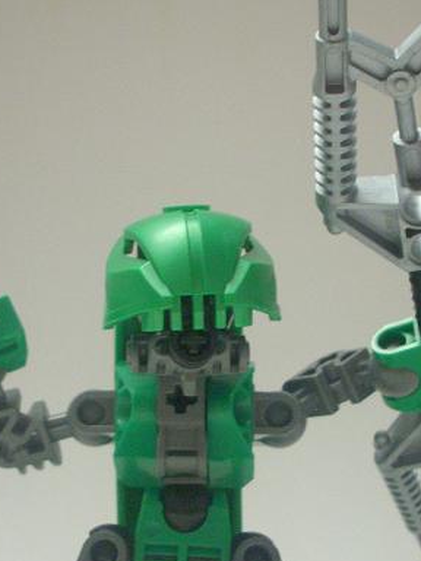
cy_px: 349
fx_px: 1200
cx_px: 235
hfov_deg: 19.9
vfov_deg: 26.2
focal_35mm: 74
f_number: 2.8
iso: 237
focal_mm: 6.2
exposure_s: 1/4
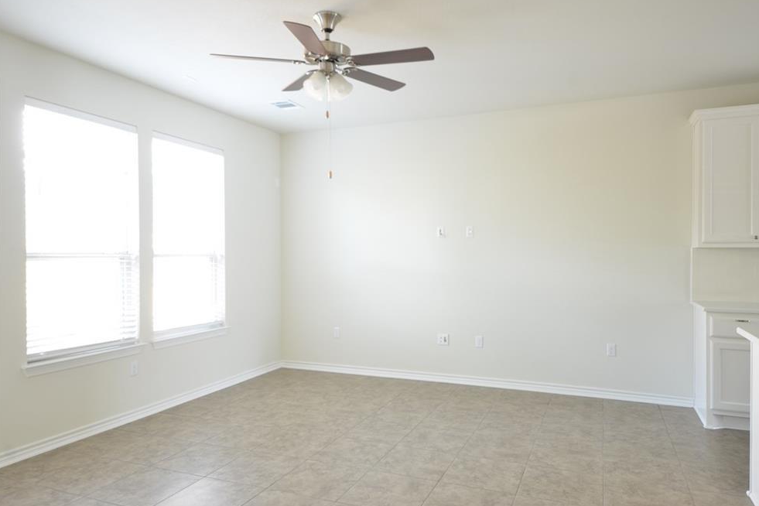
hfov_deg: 71.5
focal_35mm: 25
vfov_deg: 51.3
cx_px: 392
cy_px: 253
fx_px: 527
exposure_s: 1
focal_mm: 16
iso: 100
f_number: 5.6
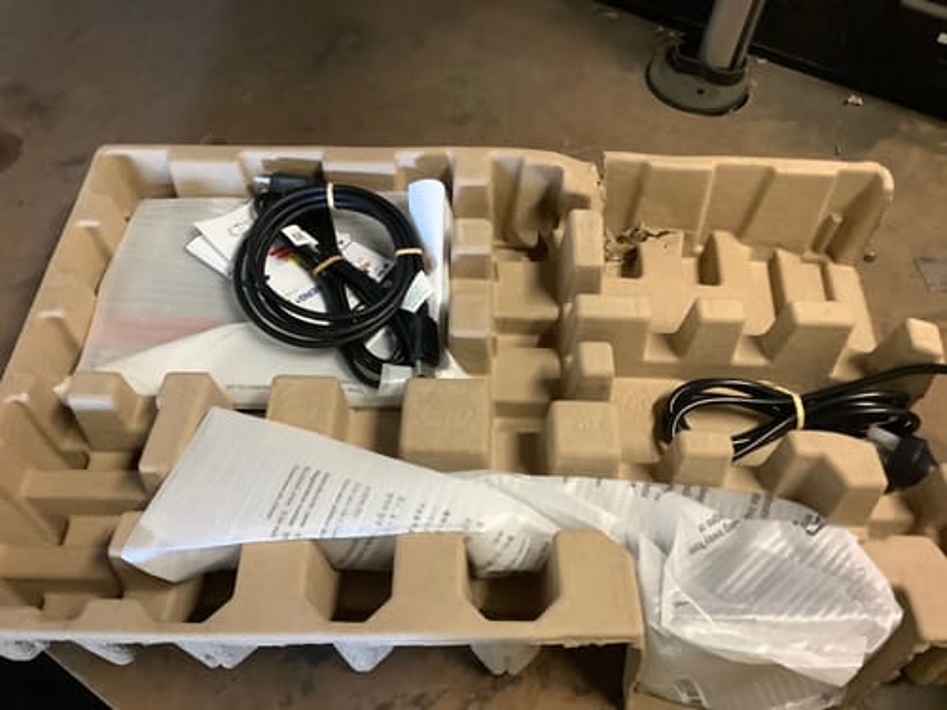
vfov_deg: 45.4
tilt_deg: -56.0
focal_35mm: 31
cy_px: 355
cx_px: 474
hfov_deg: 58.4
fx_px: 848
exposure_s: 1/33
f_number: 2.4
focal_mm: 3.3
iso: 320
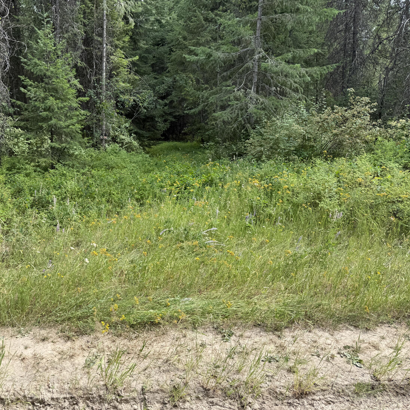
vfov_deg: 55.6
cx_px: 137
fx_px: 389
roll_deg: +1.8
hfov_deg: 54.5
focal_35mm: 29
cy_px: 204
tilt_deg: -9.6
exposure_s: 1/920
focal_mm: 6.76
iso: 80
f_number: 1.78
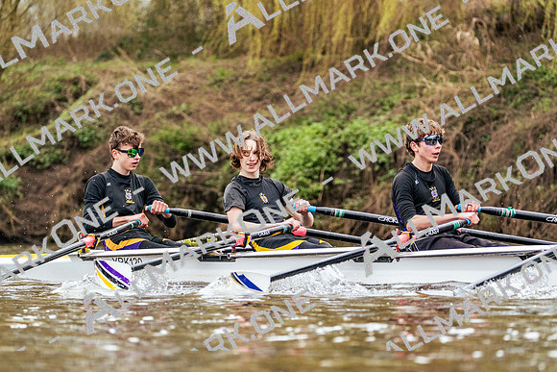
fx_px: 4225
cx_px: 278
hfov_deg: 7.5
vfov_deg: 5.0
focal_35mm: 273
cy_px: 186
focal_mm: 273
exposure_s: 1/2000
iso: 3200
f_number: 6.3
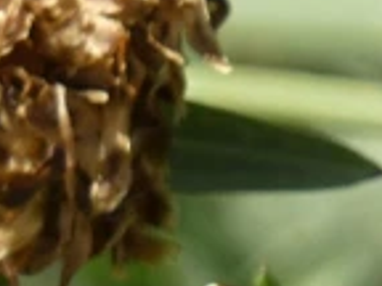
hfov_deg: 1.0
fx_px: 21651
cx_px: 777
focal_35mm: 1962
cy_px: 424
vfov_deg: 0.8
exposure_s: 1/100
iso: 80
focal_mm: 78.8
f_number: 5.6
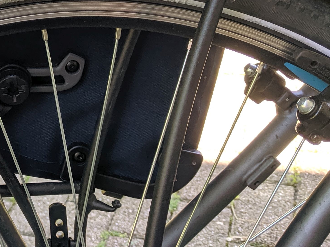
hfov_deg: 24.5
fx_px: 686
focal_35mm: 72
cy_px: -85
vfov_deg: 18.8
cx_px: -66
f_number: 2
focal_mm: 4.67
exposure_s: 1/100
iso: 55
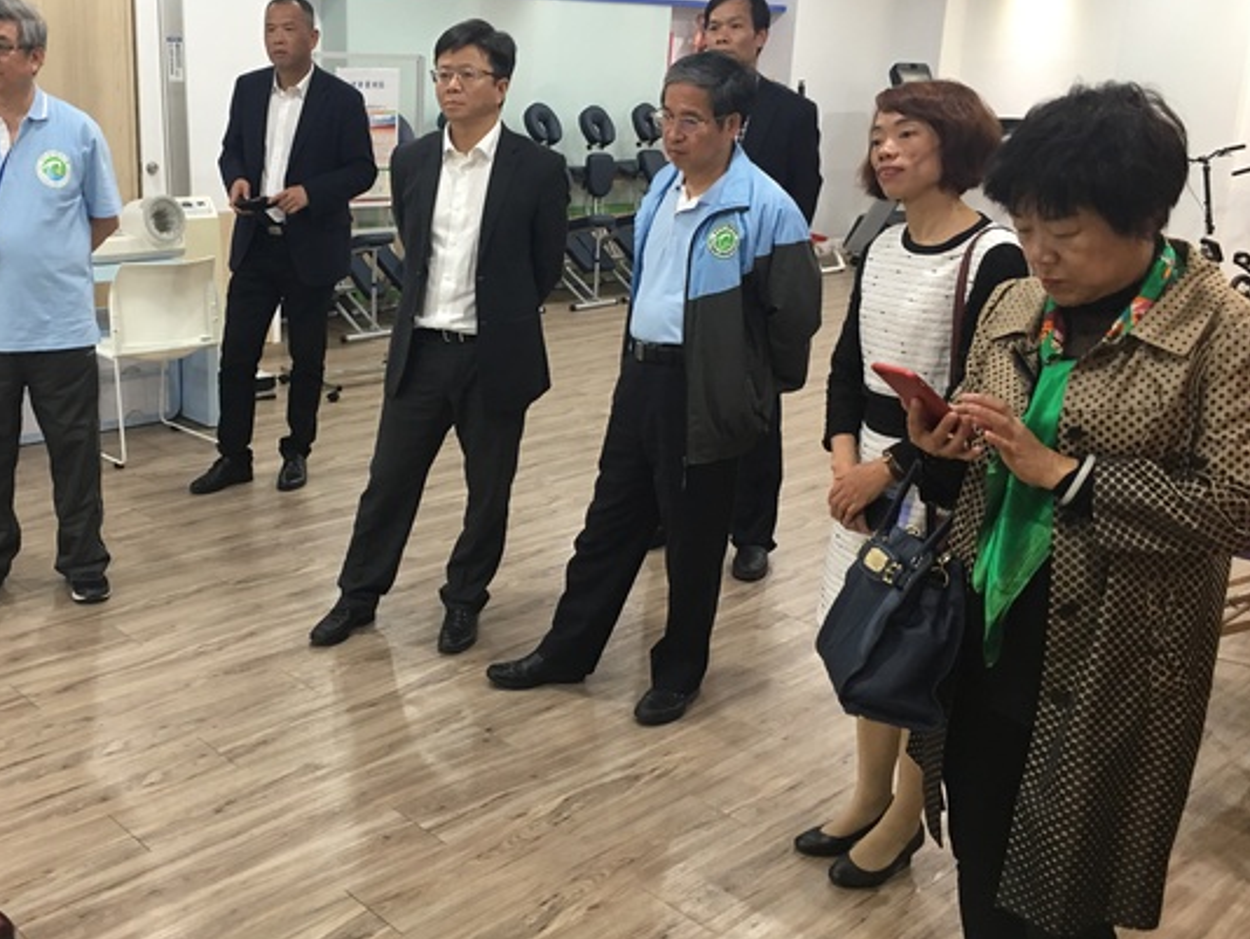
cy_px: 434
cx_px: 454
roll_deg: -2.0
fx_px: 1373
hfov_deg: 48.4
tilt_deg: -13.6
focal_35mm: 38
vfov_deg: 37.7
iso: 64
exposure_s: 1/15
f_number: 2.2
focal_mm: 4.15
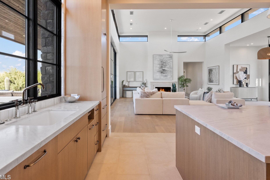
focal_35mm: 22
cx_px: 126
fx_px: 165
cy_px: 87
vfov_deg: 57.3
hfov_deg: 78.5
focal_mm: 20
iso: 2500
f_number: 8
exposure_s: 1/320
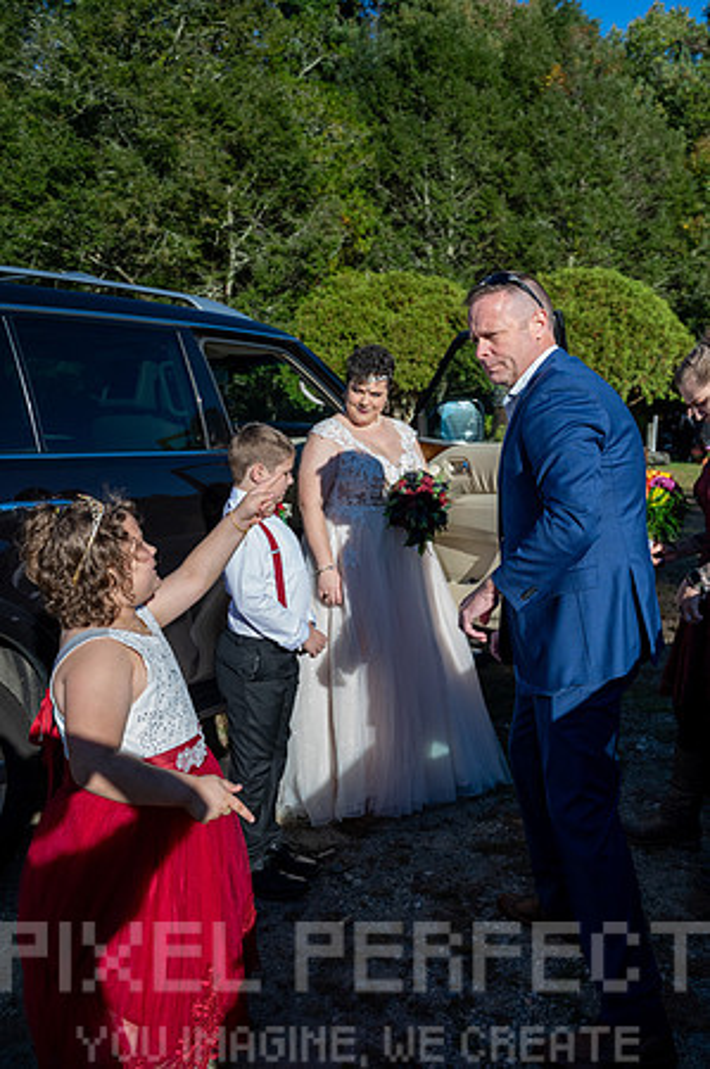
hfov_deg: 43.5
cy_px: 534
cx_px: 355
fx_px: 889
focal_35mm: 30
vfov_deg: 62.0
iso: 1600
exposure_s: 1/8000
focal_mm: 30
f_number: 4.5
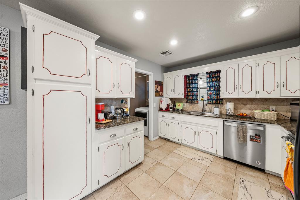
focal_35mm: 12
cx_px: 150
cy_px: 100
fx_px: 100
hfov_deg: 112.6
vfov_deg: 90.0
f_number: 9
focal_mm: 12
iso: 250
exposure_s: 1
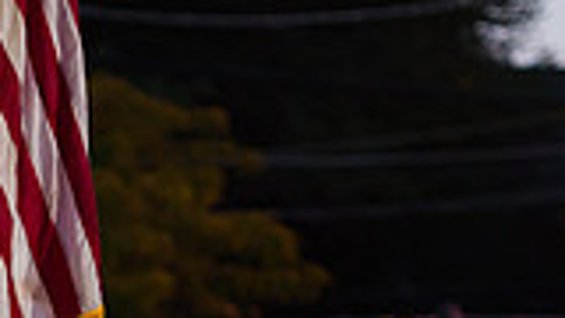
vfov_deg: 2.8
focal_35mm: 441
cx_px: -28
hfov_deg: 4.9
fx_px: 6607
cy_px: 449
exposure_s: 1/100
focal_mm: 116
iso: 3200
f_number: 3.2
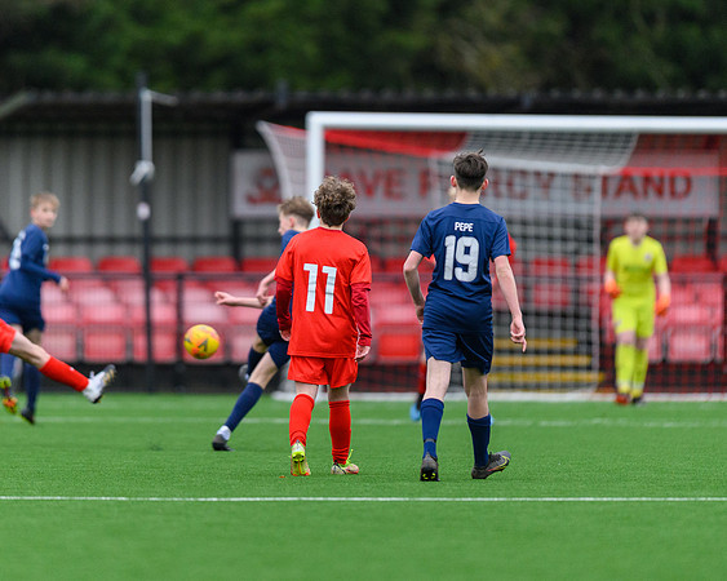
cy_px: 316
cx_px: 312
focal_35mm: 550
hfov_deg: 3.5
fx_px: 11822
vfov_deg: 2.8
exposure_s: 1/2000
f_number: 2.8
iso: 3600
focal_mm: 400
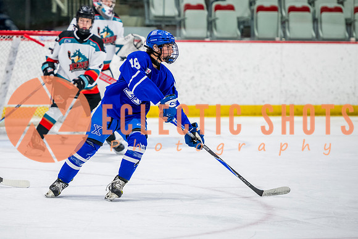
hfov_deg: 7.9
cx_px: 121
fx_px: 2579
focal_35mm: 259
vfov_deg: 5.3
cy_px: 90
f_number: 3.2
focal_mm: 185
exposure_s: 1/800
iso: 1600
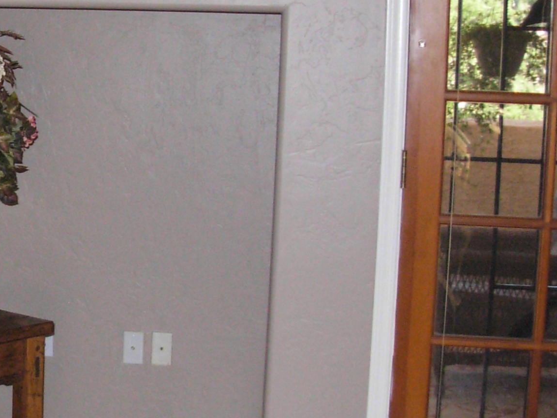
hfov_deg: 18.8
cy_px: 188
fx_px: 1593
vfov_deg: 14.9
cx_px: -94
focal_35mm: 99
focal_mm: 6.3
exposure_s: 1/93.1
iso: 326
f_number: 2.9
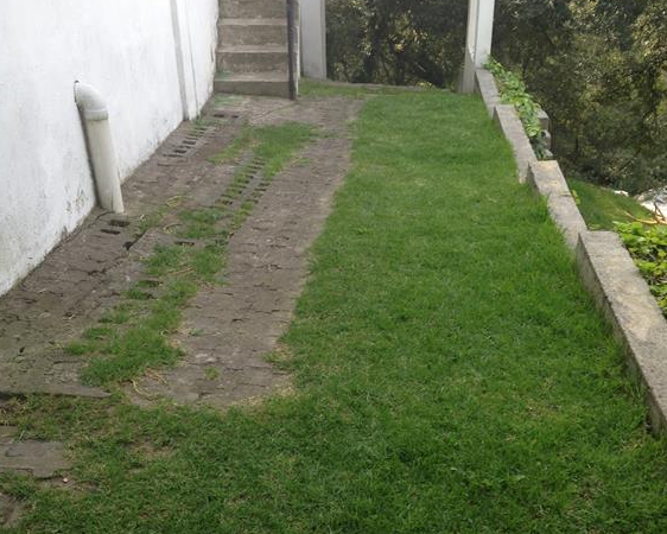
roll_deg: +2.0
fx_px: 869
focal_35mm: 44
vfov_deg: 33.8
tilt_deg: -27.9
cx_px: 329
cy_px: 367
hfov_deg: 42.0
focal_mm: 4.12
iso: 50
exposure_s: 1/252
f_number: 2.4
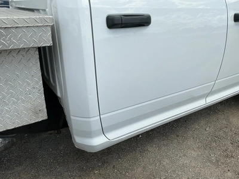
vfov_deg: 49.7
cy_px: 90
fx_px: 193
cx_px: 120
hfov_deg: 63.4
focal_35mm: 28
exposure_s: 1/1786
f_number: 1.8
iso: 25
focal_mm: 3
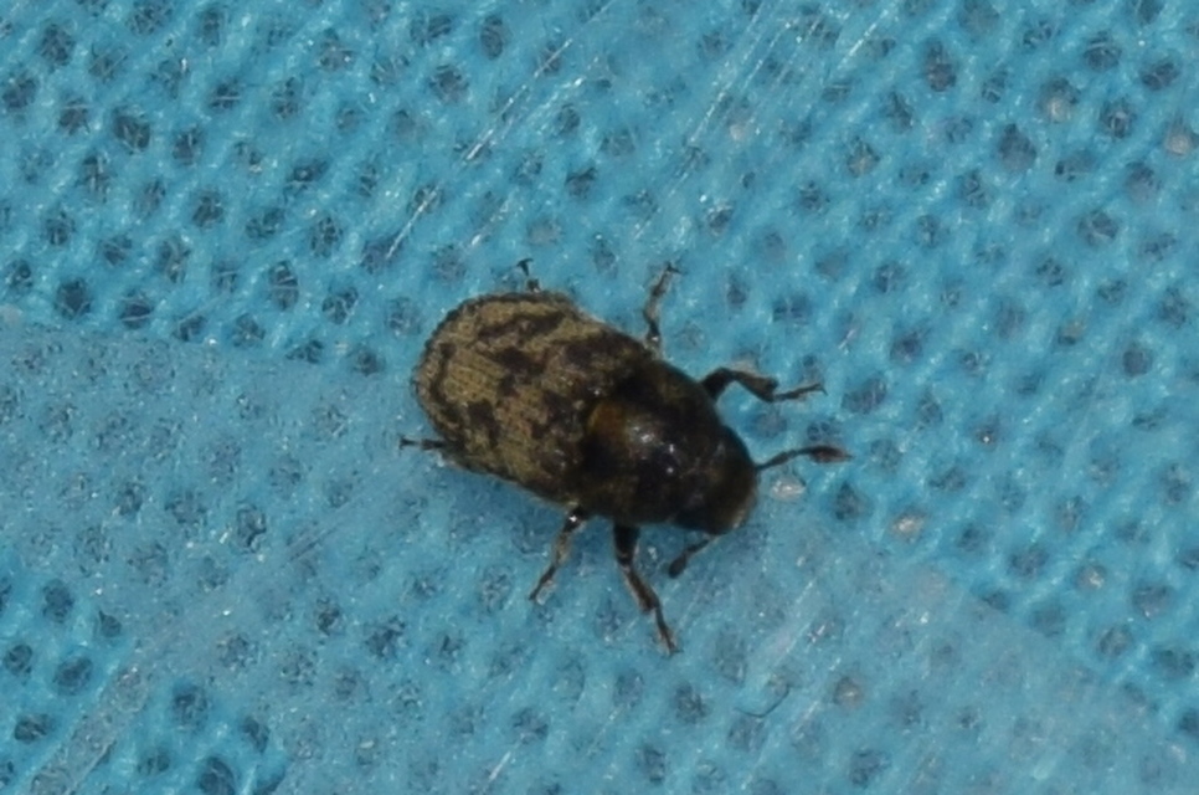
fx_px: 6980
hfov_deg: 9.8
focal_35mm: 210
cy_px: 398
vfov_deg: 6.5
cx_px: 600
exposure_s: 1/160
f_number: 13
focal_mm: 140
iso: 100
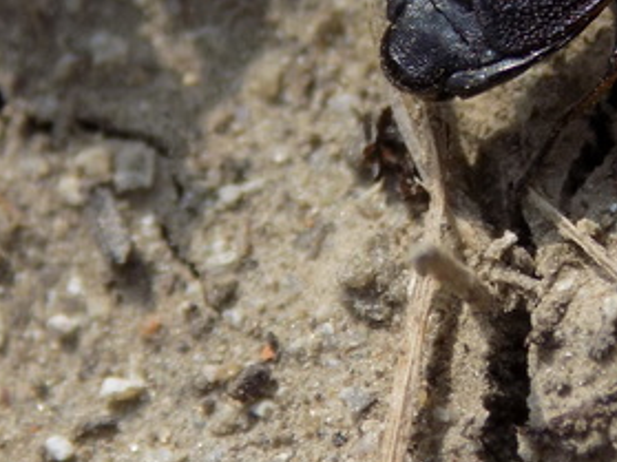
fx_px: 6432
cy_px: -91
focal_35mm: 361
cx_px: 585
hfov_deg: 5.5
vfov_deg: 4.1
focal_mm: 20.9
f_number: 4.8
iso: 80
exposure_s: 1/400
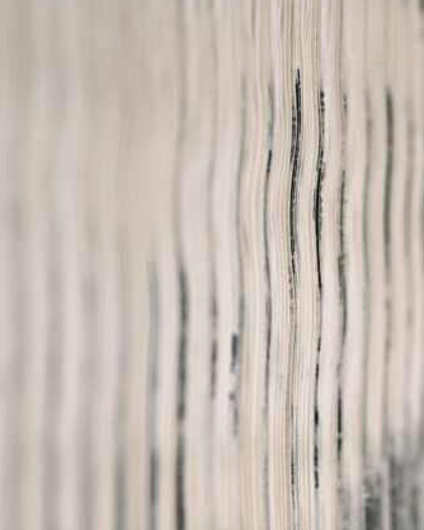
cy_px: 394
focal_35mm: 108
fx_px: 1693
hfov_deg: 14.2
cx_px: 301
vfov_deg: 17.7
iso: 160
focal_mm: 50
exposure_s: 1/125
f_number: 1.8
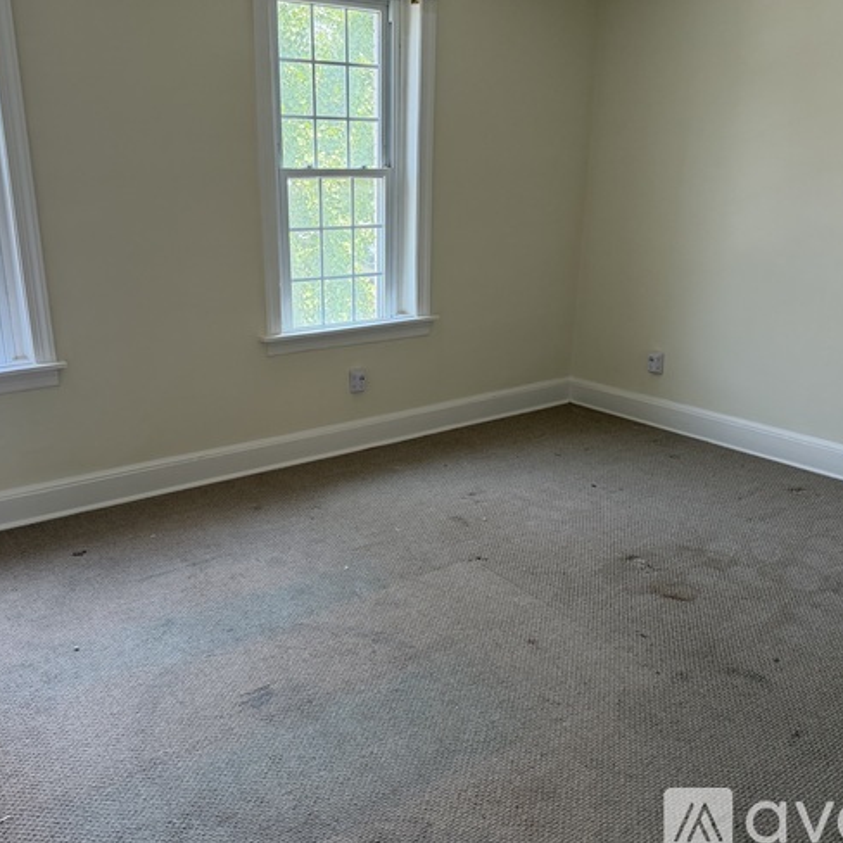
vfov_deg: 55.6
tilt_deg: -15.2
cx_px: 367
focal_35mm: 29
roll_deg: +0.3
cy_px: 425
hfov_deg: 55.5
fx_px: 799
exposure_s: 1/169
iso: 200
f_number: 1.78
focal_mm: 6.76
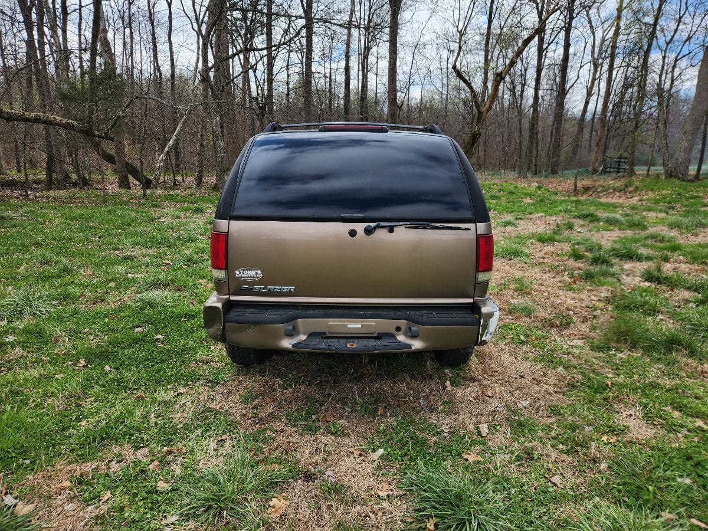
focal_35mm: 23
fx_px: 470
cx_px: 354
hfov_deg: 73.9
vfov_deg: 58.9
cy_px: 266
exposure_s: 1/765
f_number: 1.8
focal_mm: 5.4
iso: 20
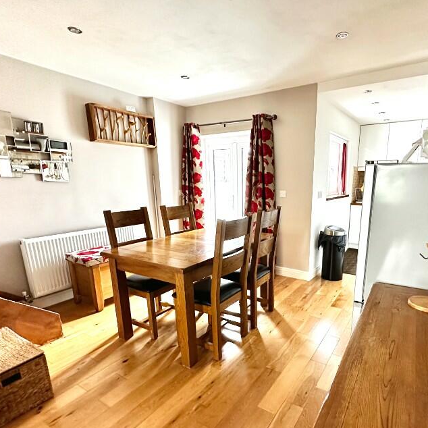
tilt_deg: -13.8
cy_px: 246
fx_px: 280
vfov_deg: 74.4
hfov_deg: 73.9
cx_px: 261
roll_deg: -0.1
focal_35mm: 20
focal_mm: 2.22
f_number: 2.2
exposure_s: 1/60
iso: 800
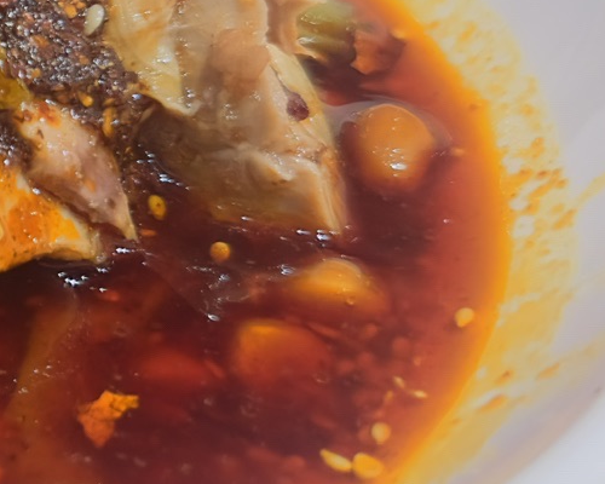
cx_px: -409
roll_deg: +1.7
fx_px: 1719
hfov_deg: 17.2
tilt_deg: -32.2
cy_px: 157
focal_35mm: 96
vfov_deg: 16.0
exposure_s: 1/156
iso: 64
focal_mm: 6.86
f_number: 1.78
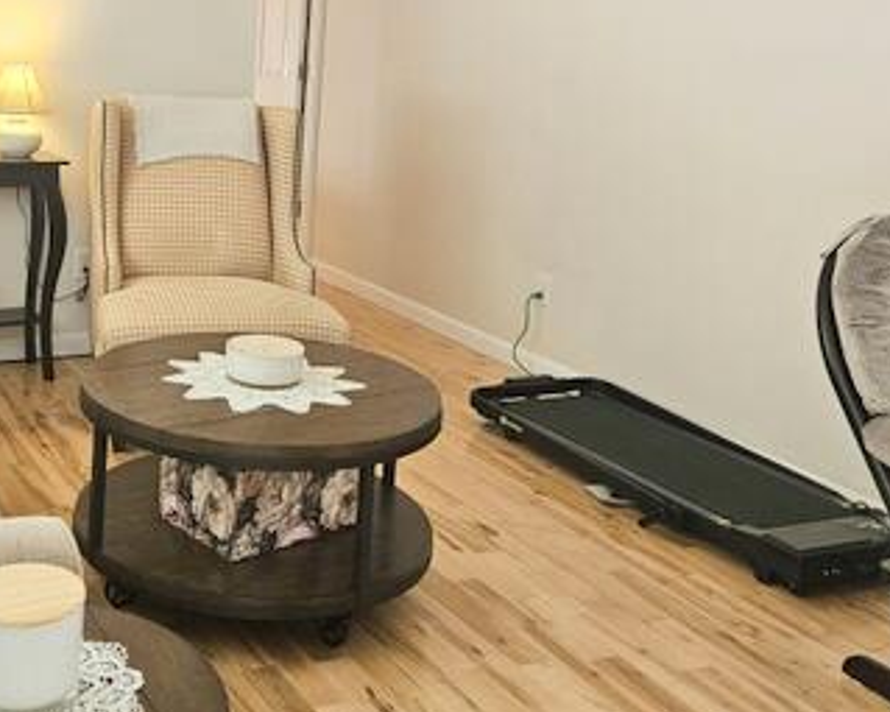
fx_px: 1185
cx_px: 240
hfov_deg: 40.2
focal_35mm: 45
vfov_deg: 32.6
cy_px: 151
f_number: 1.8
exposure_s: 1/120
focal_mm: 5.4
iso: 250
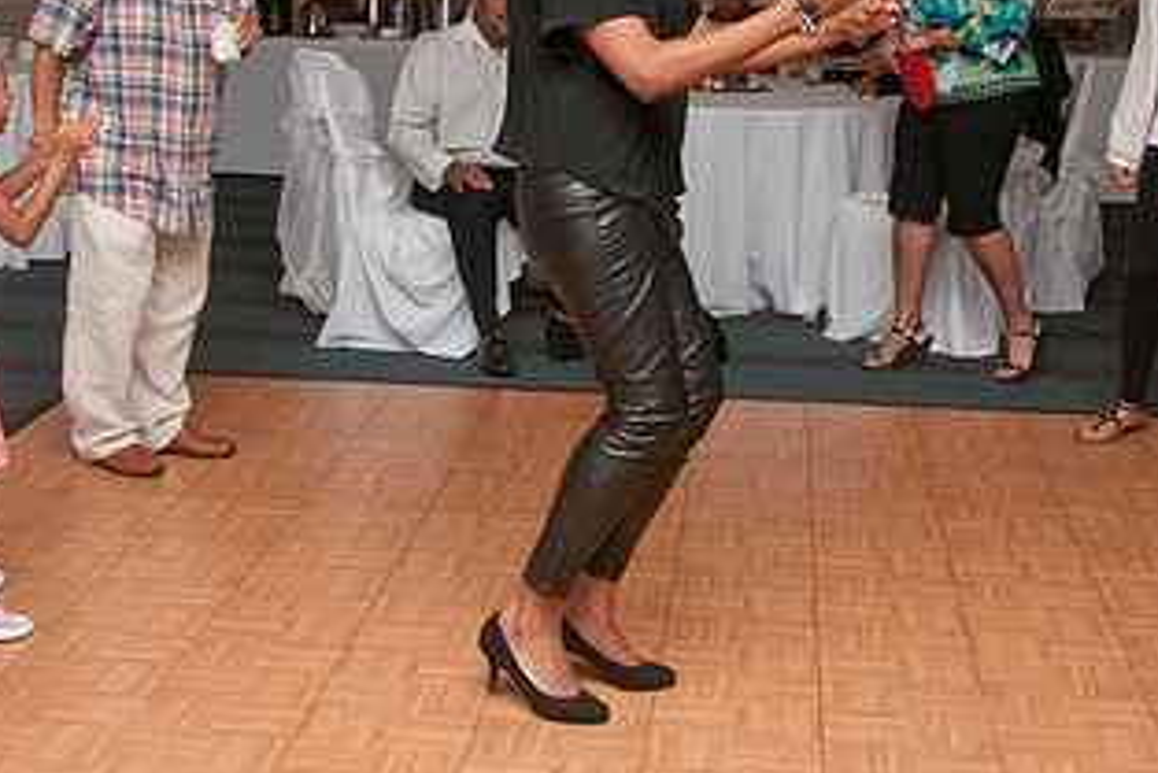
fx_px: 1963
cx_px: 514
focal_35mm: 61
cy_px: 194
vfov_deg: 22.1
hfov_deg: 32.8
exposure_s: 1/125
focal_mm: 22
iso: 800
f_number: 5.6
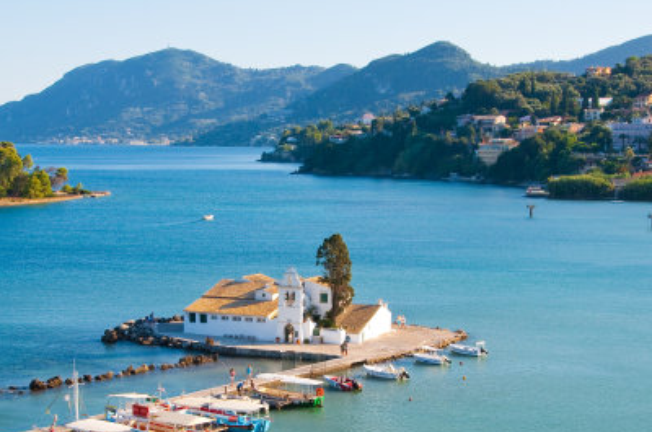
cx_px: 290
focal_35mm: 78
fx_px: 1410
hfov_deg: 26.0
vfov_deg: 17.3
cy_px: 315
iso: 200
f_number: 13
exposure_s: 1/160
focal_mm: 34
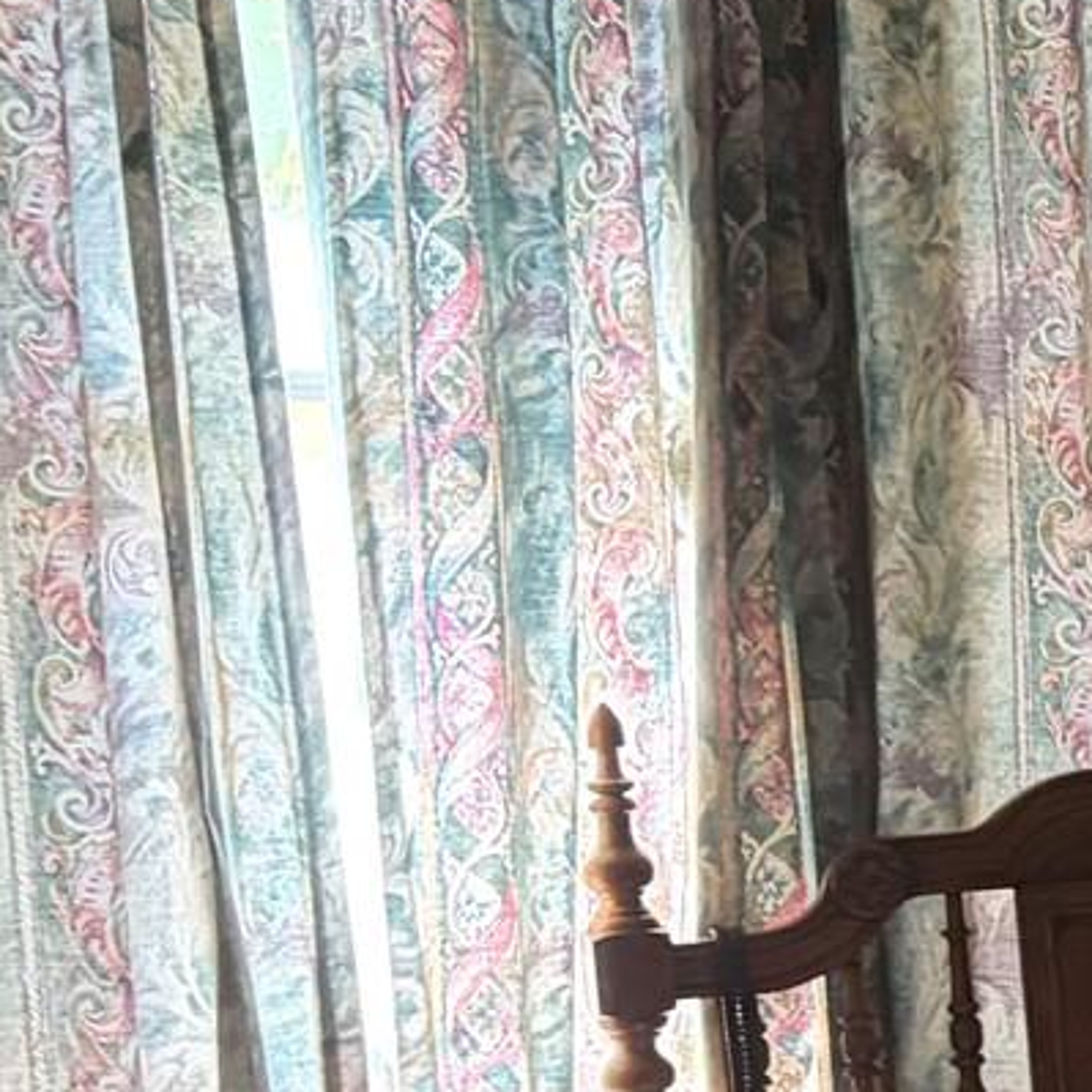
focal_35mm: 118
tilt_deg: -7.5
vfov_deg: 14.6
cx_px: 2603
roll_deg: +0.7
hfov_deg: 12.0
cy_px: 1010
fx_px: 4211
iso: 200
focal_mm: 5.96
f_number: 1.6
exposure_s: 1/60
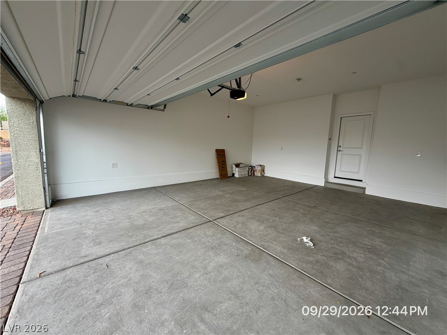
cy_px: 168
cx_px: 224
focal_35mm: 14
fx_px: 181
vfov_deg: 85.7
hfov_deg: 102.1
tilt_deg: -6.6
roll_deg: -1.6
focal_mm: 2.22
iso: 125
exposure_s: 1/121
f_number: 2.2
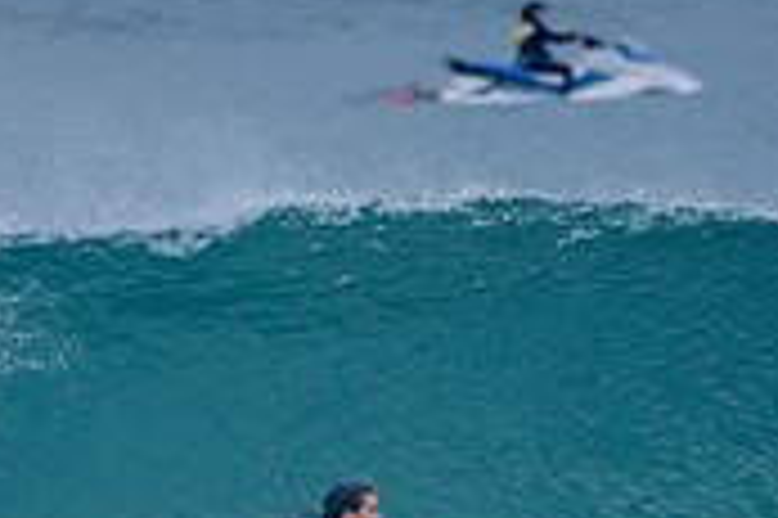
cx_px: 171
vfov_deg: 0.9
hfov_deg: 1.3
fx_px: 34847
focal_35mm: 1614
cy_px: 700
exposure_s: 1/2000
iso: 360
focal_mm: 480
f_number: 5.6
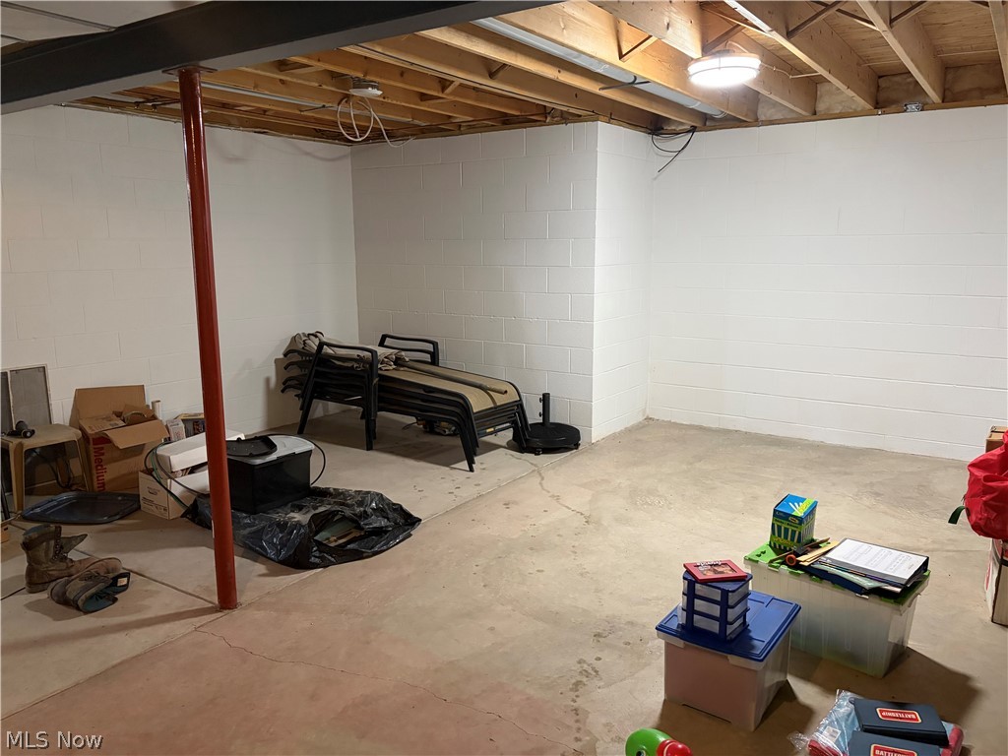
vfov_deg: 53.1
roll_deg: +0.7
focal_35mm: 26
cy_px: 378
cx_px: 504
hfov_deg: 67.3
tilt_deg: -8.0
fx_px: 757
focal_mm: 5.96
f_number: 1.6
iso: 320
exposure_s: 1/60
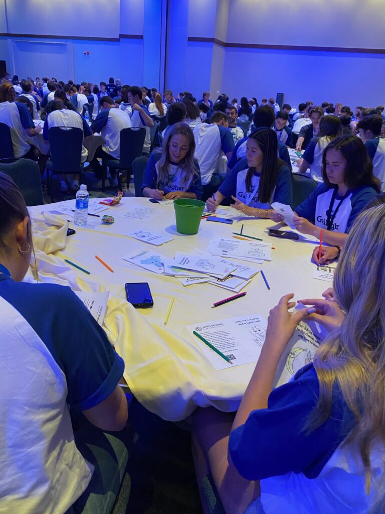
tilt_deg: -23.4
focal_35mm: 26
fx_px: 386
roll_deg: -4.2
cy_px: 257
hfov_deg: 53.1
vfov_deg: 67.3
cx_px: 192
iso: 500
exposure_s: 1/60
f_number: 1.8
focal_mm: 4.25
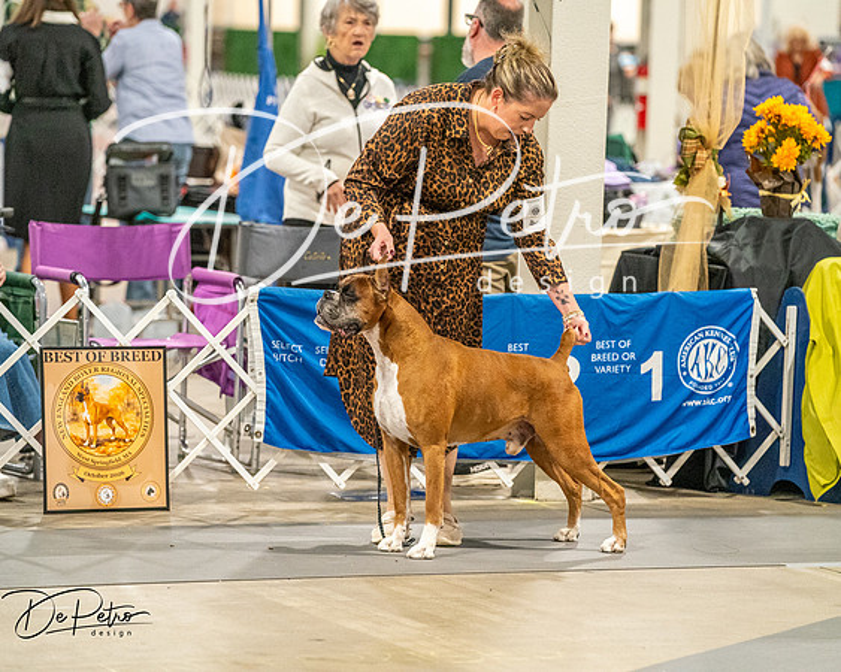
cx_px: 420
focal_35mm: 181
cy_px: 336
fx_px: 4511
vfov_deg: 8.5
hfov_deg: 10.7
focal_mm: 161
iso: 6400
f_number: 3.5
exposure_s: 1/250
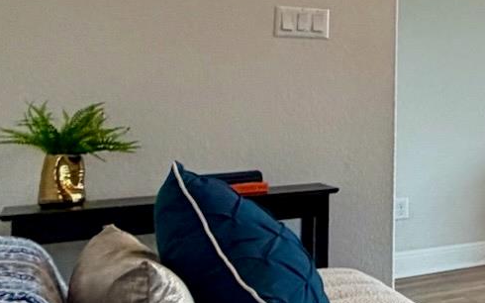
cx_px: 928
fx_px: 819
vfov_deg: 20.7
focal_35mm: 62
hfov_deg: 20.1
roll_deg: +2.6
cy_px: 53
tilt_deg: +2.0
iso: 160
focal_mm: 2.22
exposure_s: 1/120
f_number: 2.2
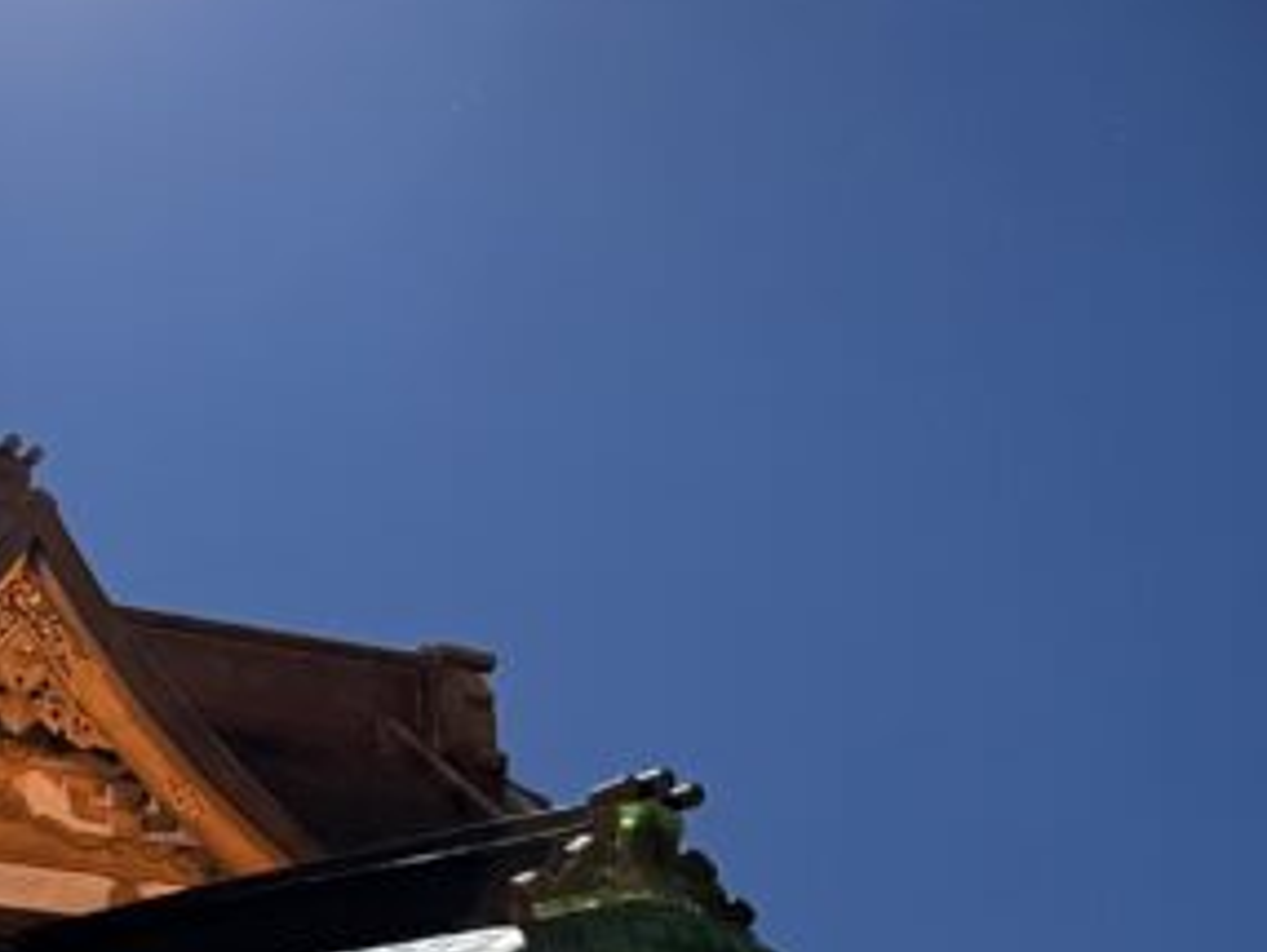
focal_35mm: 93
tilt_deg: +21.5
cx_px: 204
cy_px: 748
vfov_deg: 15.8
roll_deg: +2.5
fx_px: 3407
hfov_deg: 20.8
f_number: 1.5
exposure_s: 1/2
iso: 1000
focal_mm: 5.7
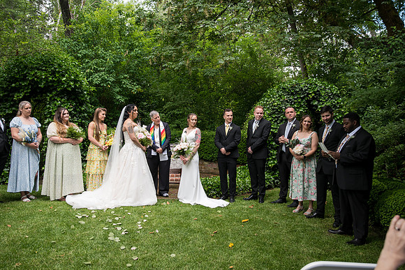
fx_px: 383
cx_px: 202
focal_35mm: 34
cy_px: 135
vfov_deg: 38.9
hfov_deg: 55.8
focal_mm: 34
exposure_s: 1/400
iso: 500
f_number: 4
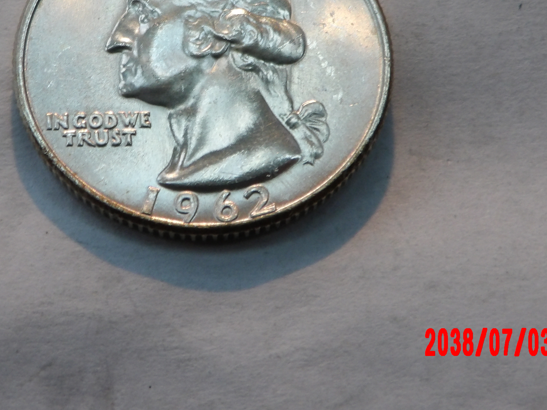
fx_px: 1264
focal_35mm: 80
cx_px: 216
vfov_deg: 18.1
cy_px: 38
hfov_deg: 24.4
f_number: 4.9
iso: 200
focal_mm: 7.6
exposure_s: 1/26
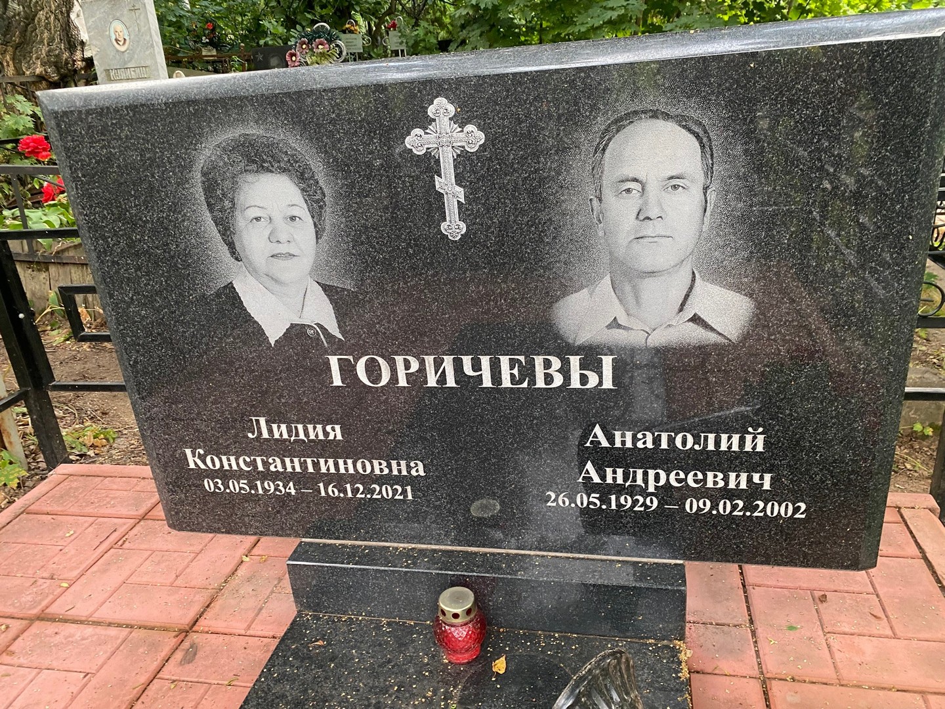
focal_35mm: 26
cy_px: 354
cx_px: 472
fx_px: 710
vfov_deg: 53.1
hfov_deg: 67.3
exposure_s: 1/60
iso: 125
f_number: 1.8
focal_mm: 4.25
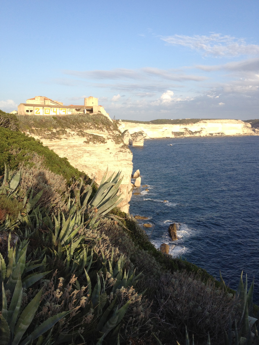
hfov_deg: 40.7
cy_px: 172
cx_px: 130
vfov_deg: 52.6
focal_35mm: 35
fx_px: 349
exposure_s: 1/746
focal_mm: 4.28
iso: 64
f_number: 2.4
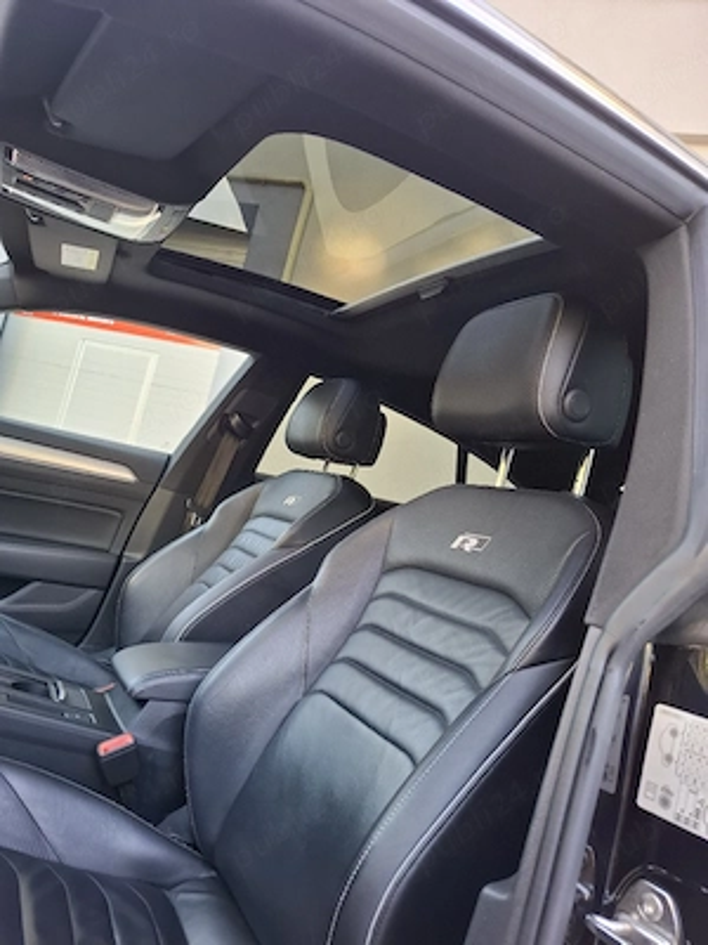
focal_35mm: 23
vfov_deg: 73.9
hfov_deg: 58.9
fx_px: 627
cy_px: 472
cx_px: 354
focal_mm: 5.54
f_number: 1.8
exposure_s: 1/100
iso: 250
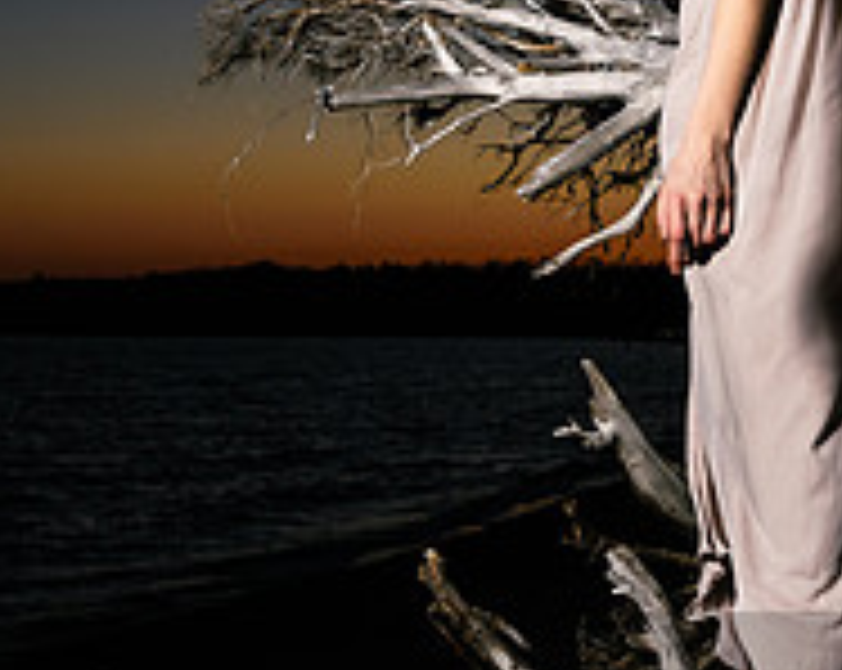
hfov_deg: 19.2
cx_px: 346
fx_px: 2488
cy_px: 158
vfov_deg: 15.3
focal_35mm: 100
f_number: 4
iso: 100
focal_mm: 34
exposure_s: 1/125
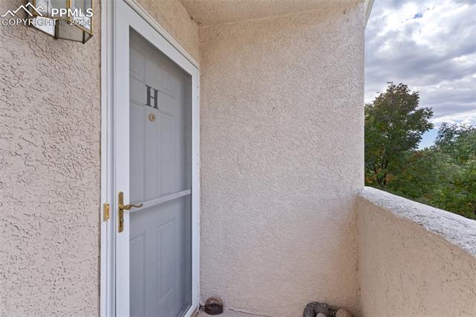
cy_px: 158
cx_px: 238
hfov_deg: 93.3
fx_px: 225
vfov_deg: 70.4
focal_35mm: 17
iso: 100
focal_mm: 17
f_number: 11
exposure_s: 1/2.5
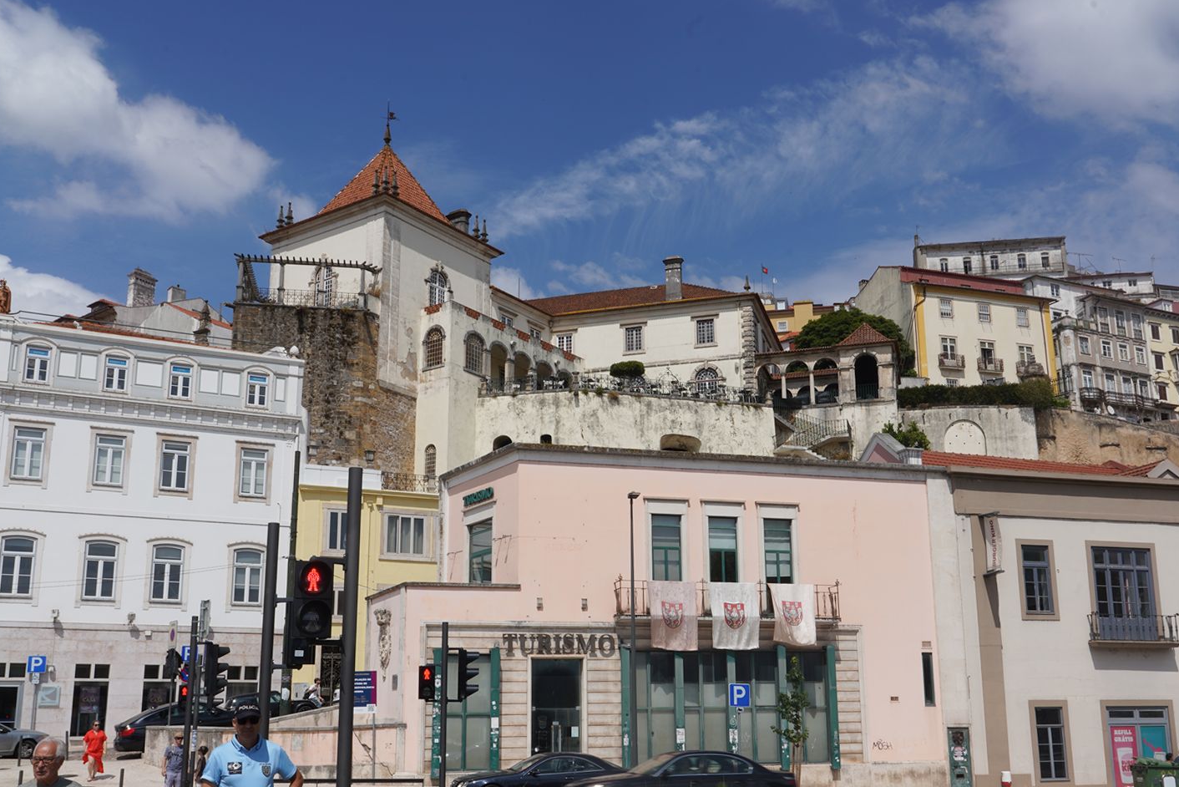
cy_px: 462
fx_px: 1114
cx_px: 614
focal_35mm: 34
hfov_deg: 55.8
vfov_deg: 38.8
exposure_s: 1/100
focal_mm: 24
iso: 100
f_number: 22
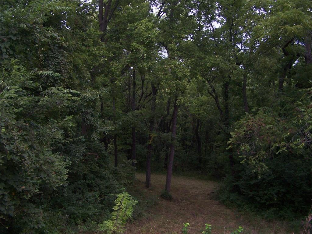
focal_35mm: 38
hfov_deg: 49.0
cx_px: 156
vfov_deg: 37.7
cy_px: 117
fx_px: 343
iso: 140
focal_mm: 6.3
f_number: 2.8
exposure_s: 1/60
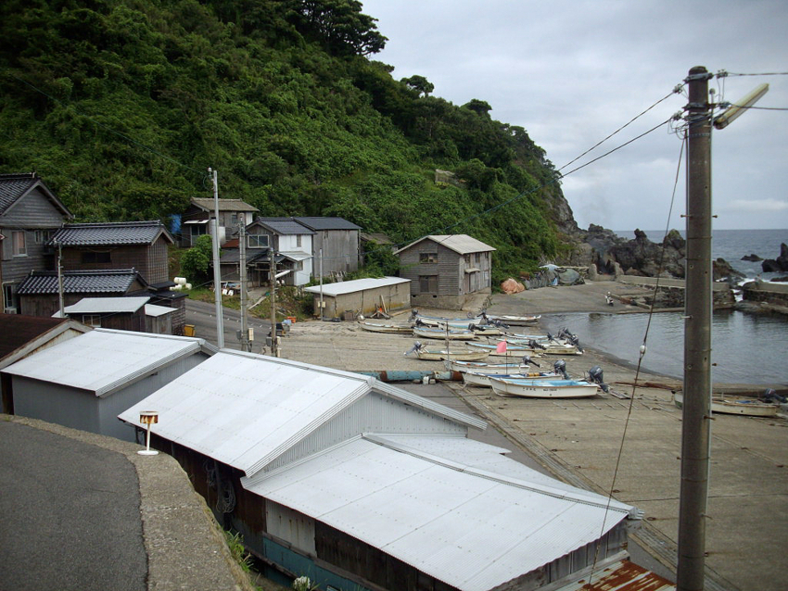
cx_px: 394
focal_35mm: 37
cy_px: 296
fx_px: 843
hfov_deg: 50.1
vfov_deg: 38.7
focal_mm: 6.2
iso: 80
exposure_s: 1/160
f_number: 5.6
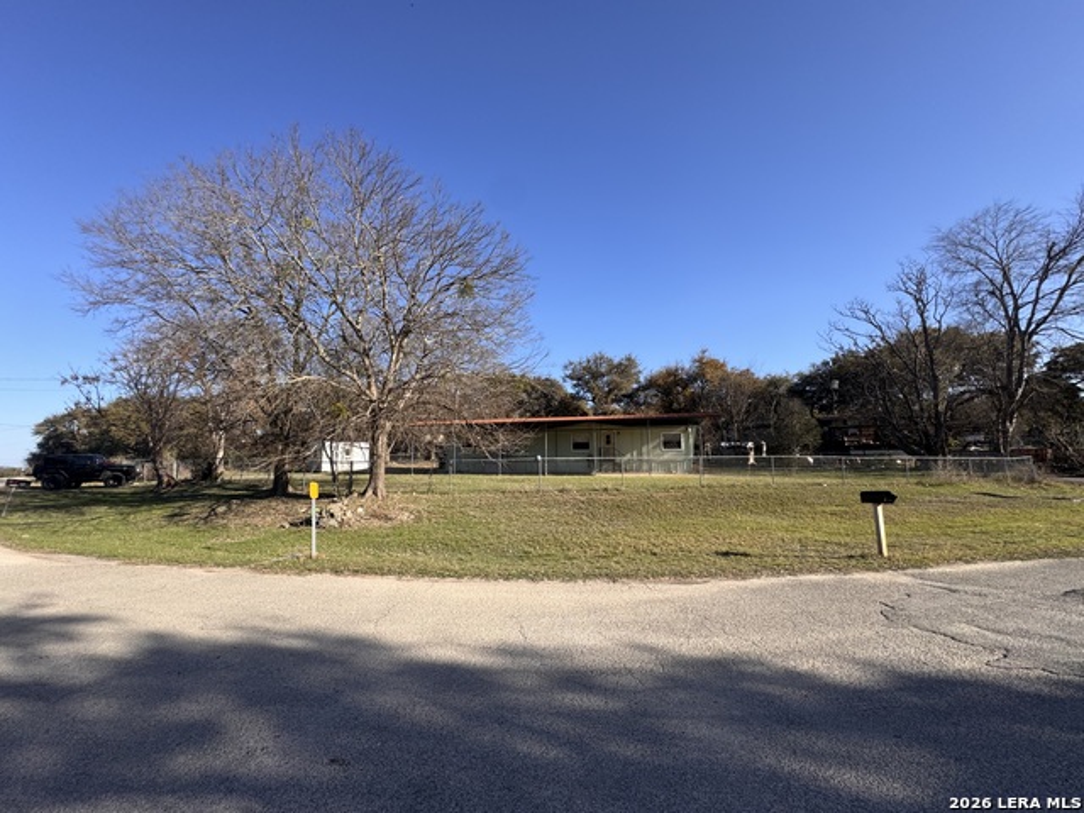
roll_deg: +0.1
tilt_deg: +7.3
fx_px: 438
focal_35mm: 14
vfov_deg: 85.7
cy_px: 406
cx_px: 542
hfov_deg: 102.1
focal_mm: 2.22
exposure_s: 1/1236
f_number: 2.2
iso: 50
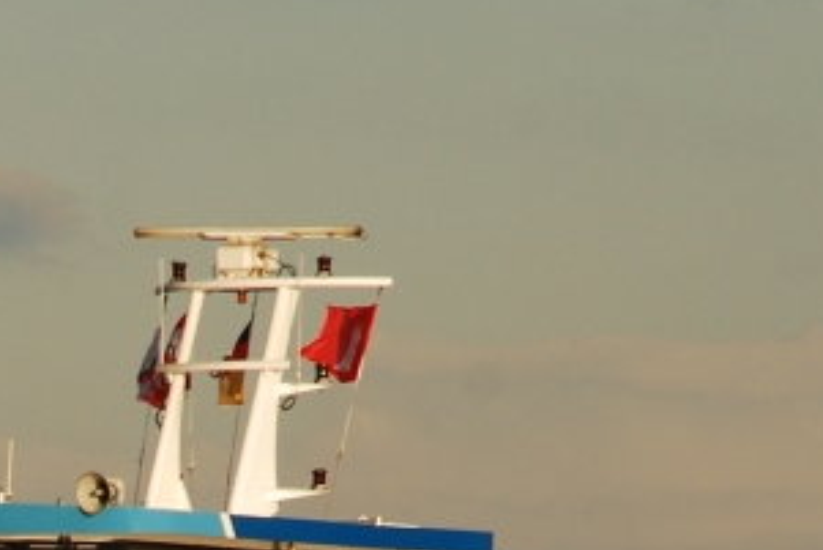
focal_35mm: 690
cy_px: 817
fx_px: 15774
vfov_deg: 2.0
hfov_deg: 3.0
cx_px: -407
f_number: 10
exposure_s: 1/250
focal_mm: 135
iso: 200
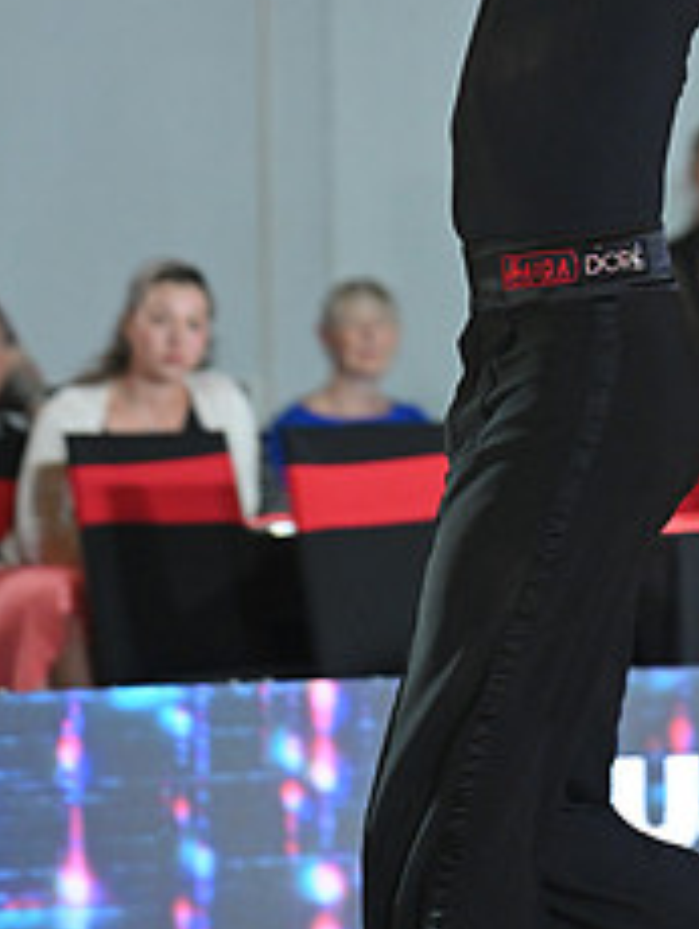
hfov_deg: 3.8
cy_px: -186
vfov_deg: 5.1
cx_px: 737
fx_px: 10427
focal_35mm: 388
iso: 2000
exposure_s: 1/250
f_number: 4
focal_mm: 160
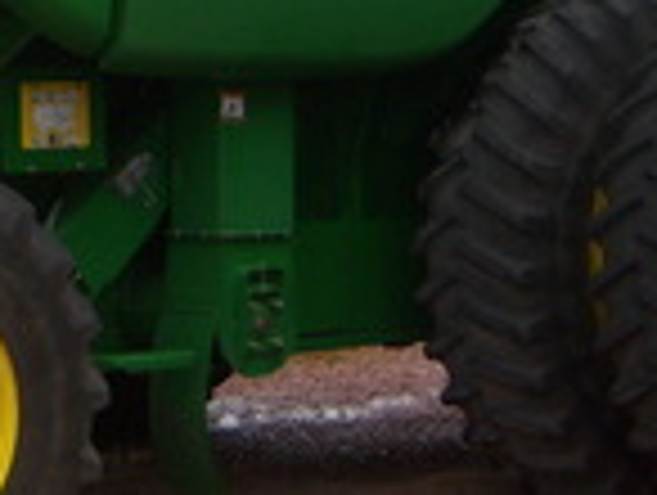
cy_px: -130
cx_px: -4
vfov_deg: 10.9
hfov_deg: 14.5
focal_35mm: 134
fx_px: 2547
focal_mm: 7.5
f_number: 2.8
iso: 80
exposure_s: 1/200
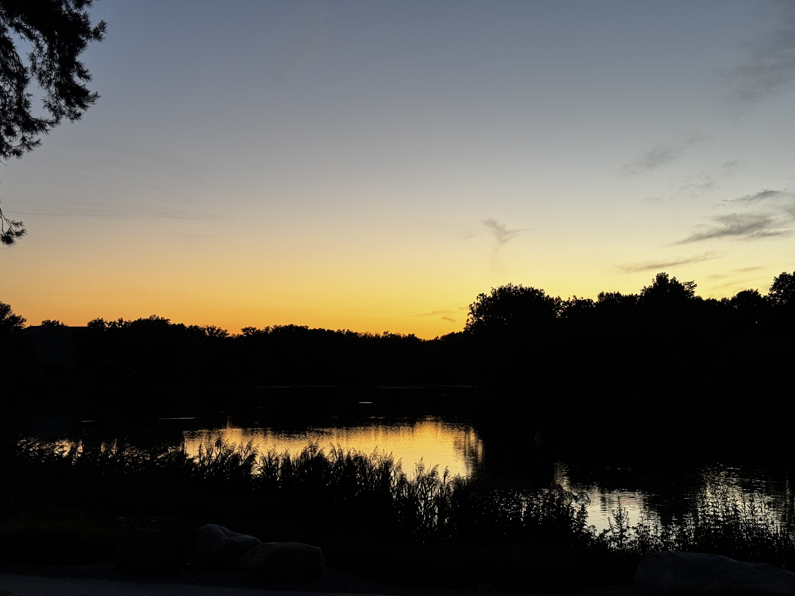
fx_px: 1102
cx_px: 398
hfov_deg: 39.7
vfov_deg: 30.3
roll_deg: -0.6
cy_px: 298
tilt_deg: +4.3
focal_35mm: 48
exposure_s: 1/106
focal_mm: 6.76
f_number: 1.78
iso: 100
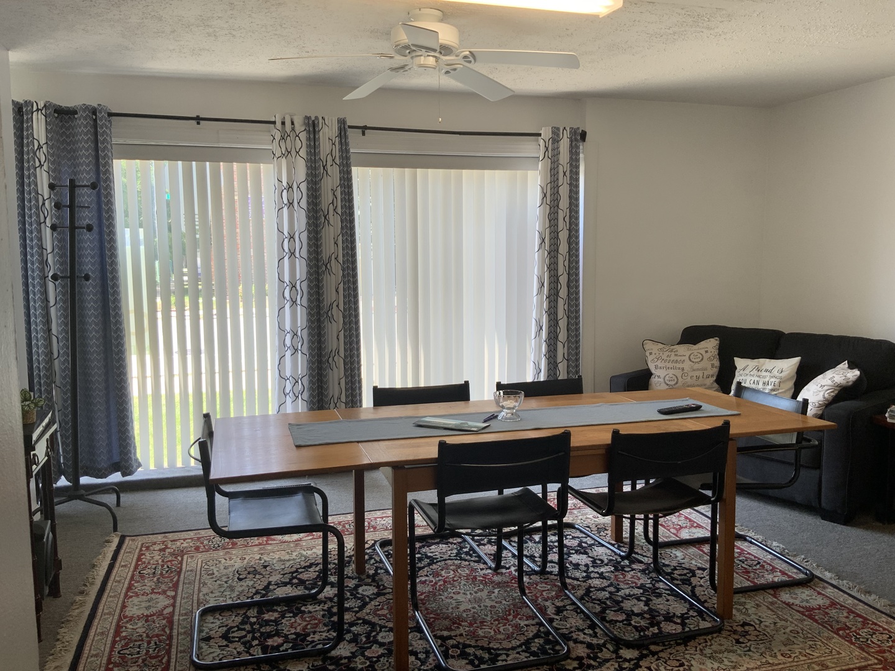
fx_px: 750
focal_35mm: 29
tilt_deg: -5.5
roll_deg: +0.2
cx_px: 448
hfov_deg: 61.7
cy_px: 336
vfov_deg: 48.2
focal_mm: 3
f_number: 1.8
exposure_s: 1/122
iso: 32
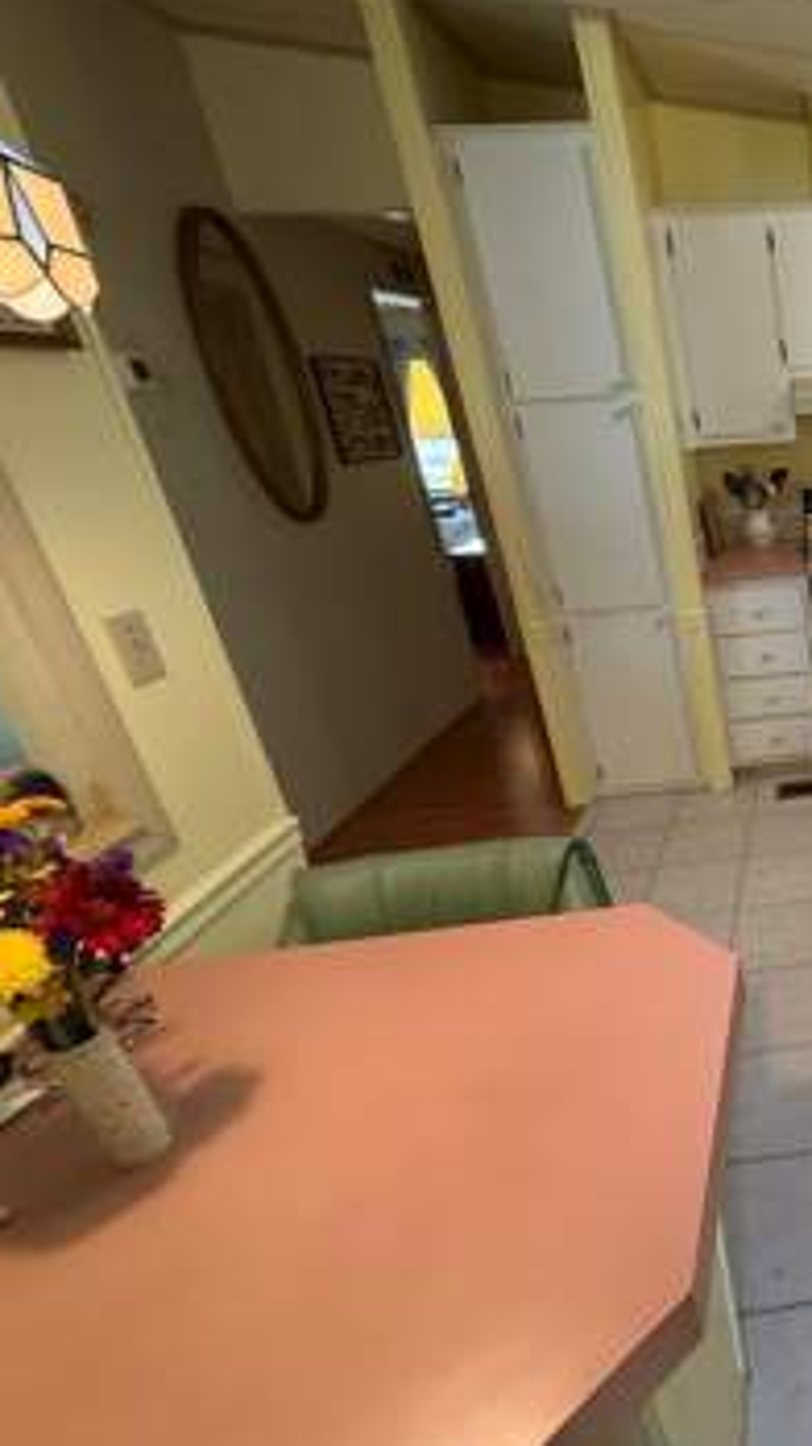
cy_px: 721
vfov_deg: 83.9
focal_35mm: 21
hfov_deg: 40.9
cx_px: 928
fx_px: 805
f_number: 2.2
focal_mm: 2.22
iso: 320
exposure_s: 1/60
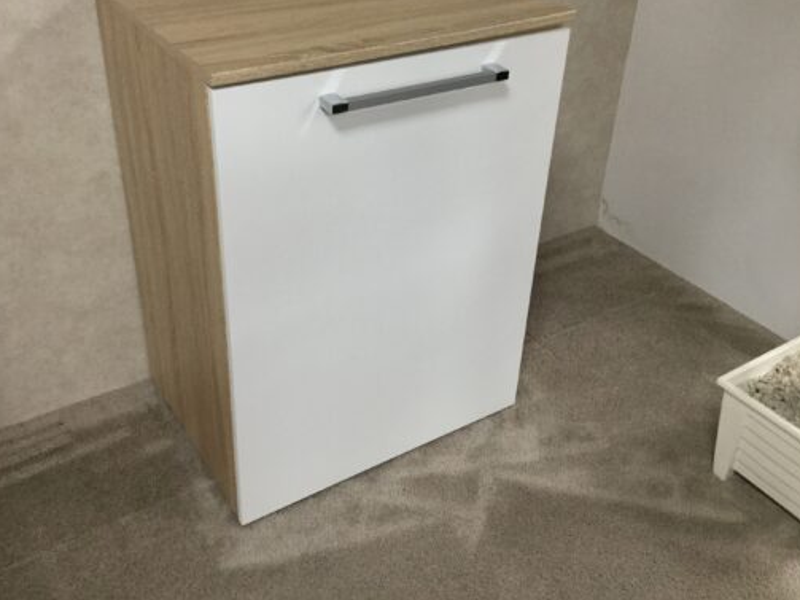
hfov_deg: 50.1
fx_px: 855
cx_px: 409
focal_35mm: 37
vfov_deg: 38.5
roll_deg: -2.7
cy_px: 247
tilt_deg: -32.1
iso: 160
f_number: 2.4
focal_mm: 3.3
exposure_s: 1/33
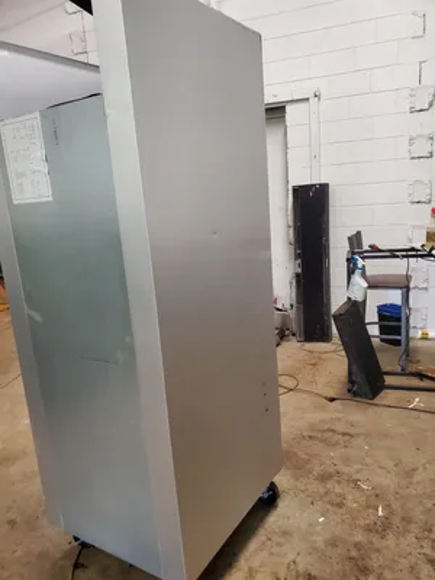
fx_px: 436
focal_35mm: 26
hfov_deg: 53.1
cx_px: 218
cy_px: 290
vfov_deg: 67.3
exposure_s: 1/40
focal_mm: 4.3
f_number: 1.5
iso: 250
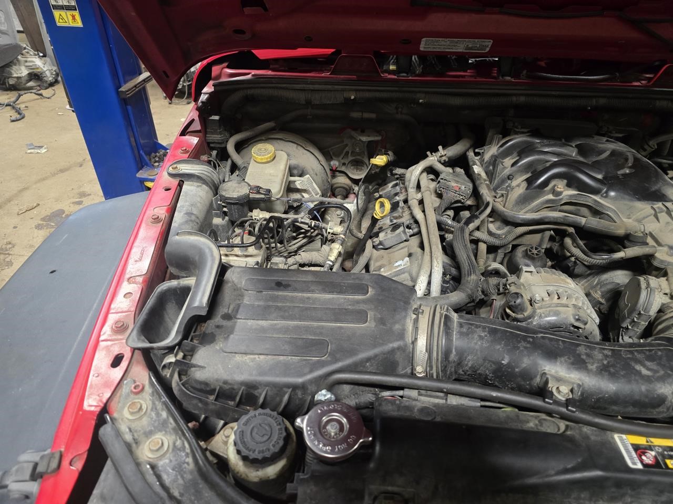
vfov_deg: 58.9
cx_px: 336
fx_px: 447
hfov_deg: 73.9
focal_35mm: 23
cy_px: 252
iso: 640
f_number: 1.7
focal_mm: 6.3
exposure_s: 1/60
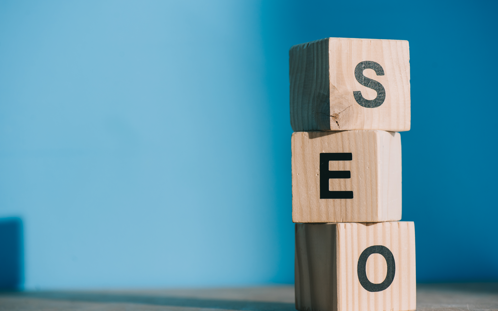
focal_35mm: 108
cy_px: 158
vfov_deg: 12.1
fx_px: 1466
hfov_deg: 19.3
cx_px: 248
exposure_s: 1/200
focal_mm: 105
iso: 320
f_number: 7.1
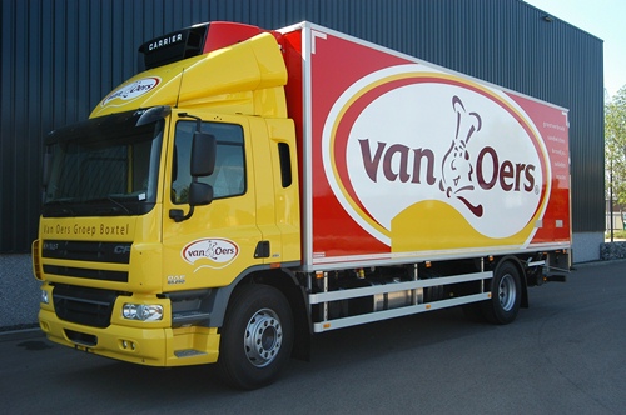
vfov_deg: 36.8
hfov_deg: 53.2
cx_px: 313
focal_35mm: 36
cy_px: 208
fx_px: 625
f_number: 8
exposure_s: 1/250
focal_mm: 24
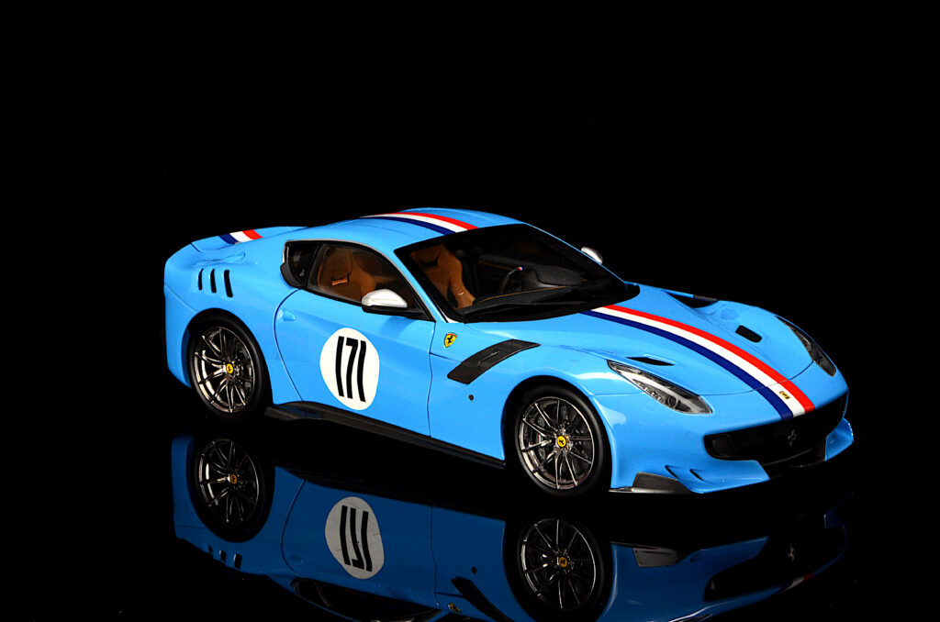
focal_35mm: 105
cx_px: 470
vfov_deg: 13.0
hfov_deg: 19.5
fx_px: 2736
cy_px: 311
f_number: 18
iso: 1000
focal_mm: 70
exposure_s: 1/30
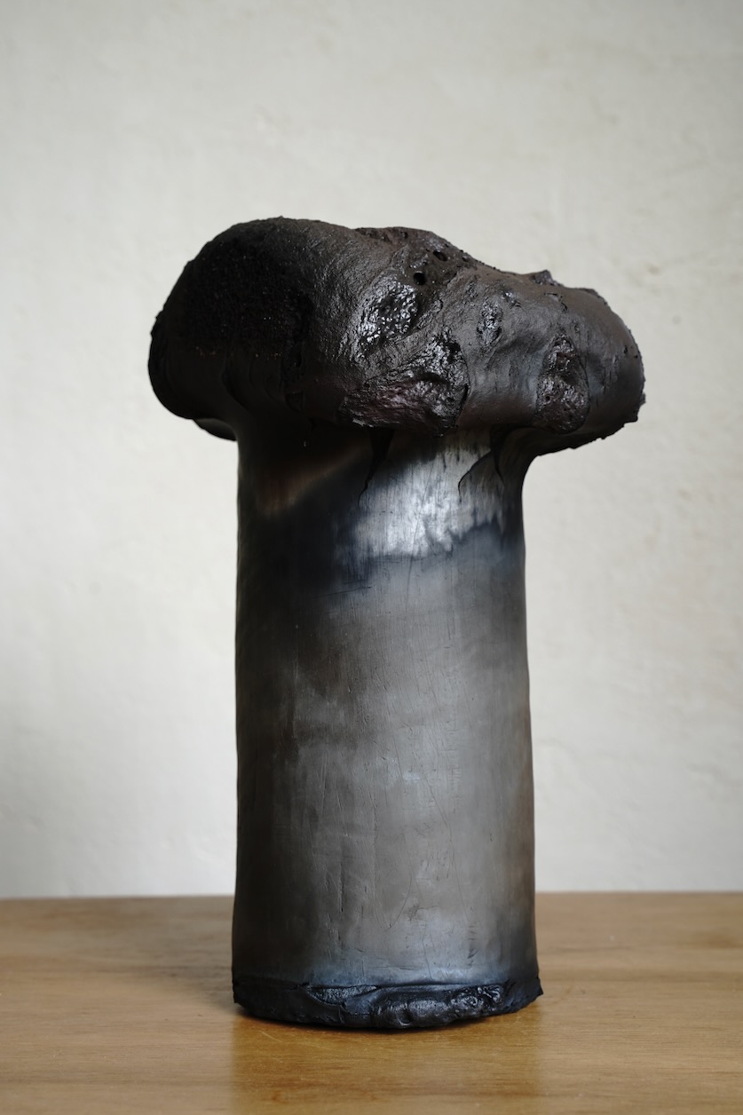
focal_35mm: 52
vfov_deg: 38.2
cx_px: 372
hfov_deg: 26.0
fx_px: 1610
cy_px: 551
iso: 200
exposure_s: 1/30
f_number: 8
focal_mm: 51
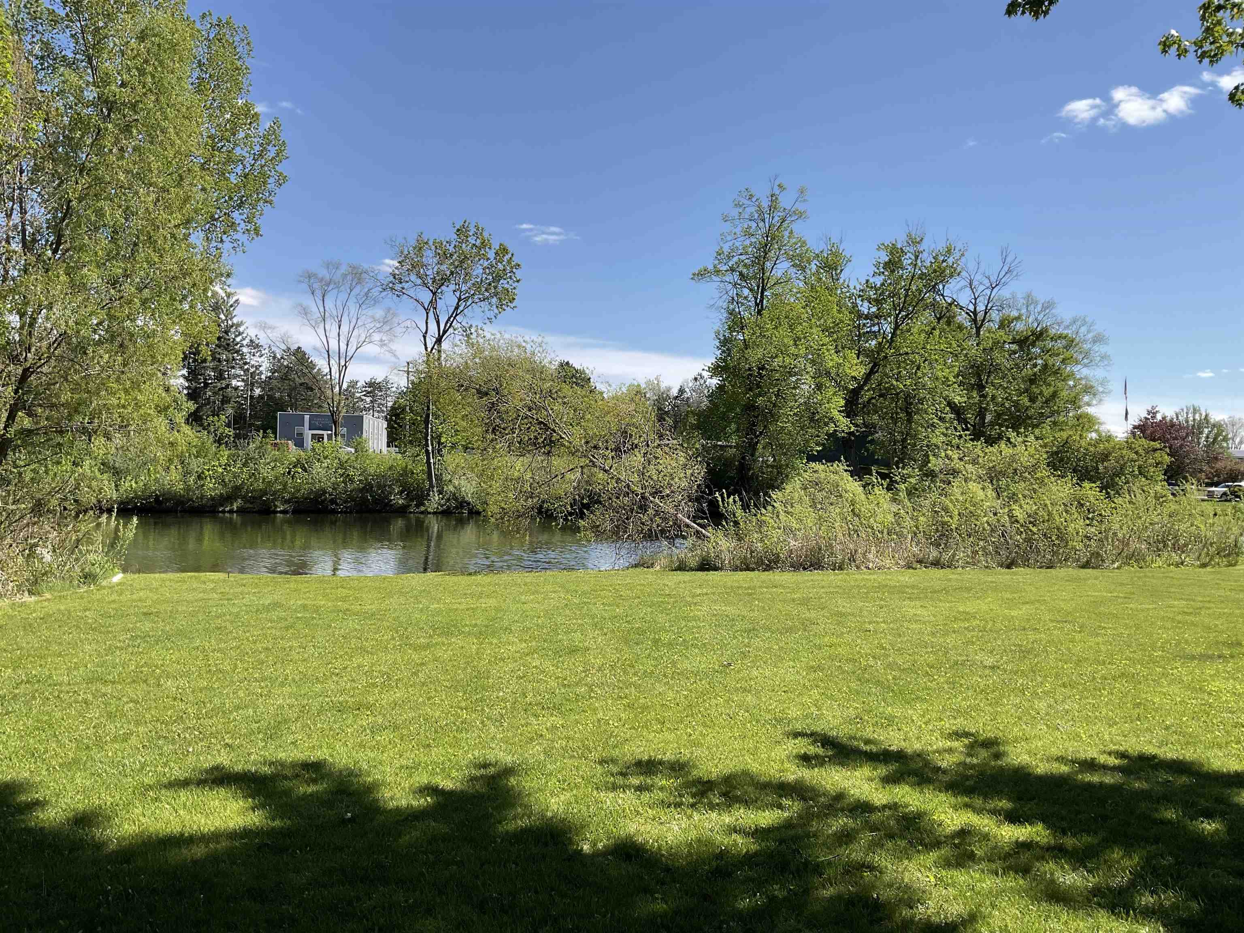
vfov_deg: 48.2
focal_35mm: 29
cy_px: 466
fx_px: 1042
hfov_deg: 61.7
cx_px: 622
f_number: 1.8
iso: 16
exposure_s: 1/1577
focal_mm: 3
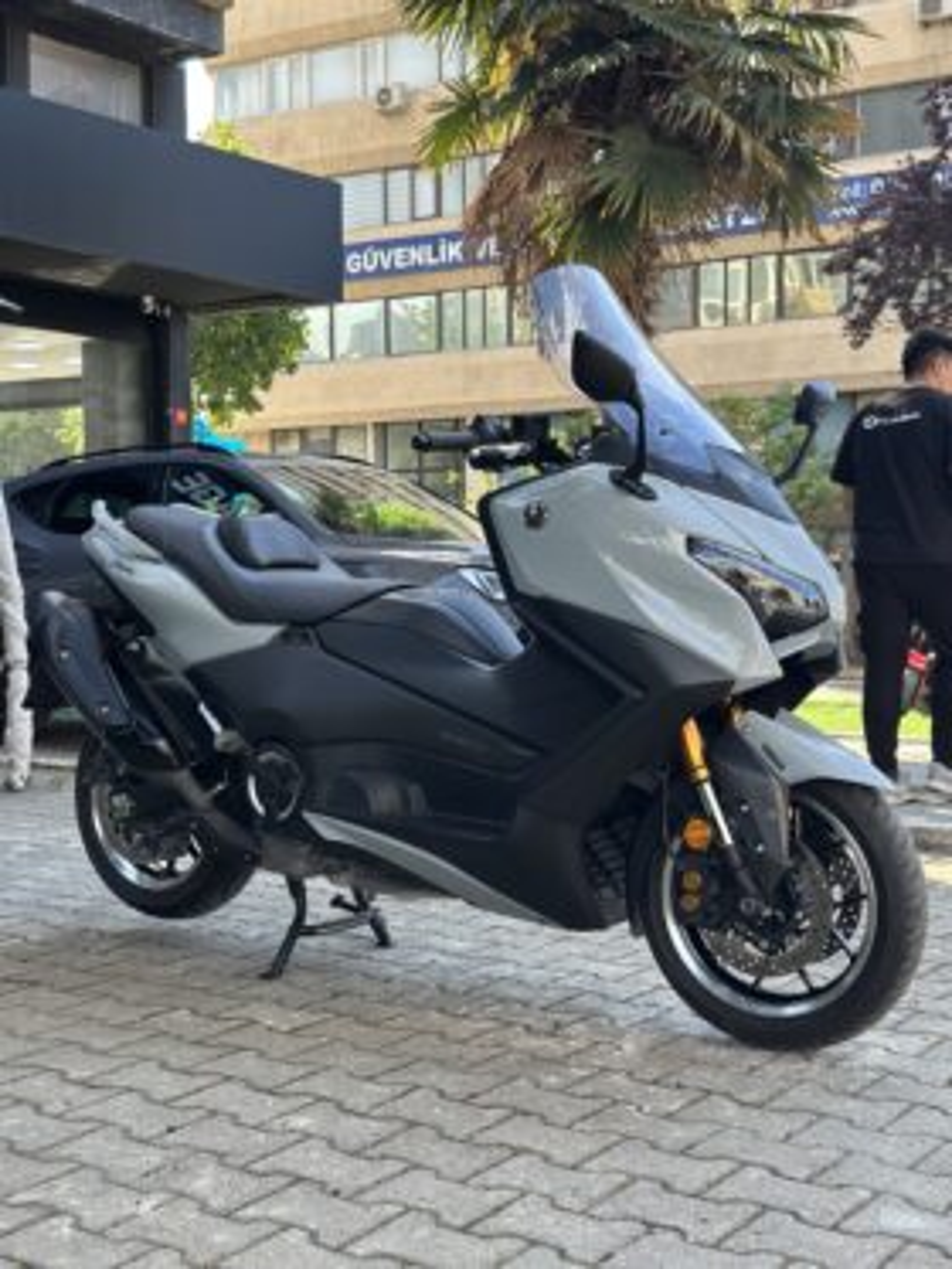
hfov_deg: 30.3
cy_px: 634
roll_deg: -0.4
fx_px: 1759
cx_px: 476
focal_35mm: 48
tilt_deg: -1.6
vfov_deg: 39.6
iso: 80
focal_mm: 6.86
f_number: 1.78
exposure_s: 1/631
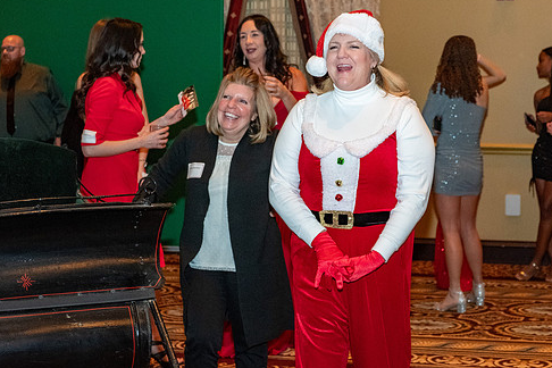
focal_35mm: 80
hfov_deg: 25.3
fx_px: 1227
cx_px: 316
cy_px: 185
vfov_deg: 17.1
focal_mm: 44.4
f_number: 4
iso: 2500
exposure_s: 1/125
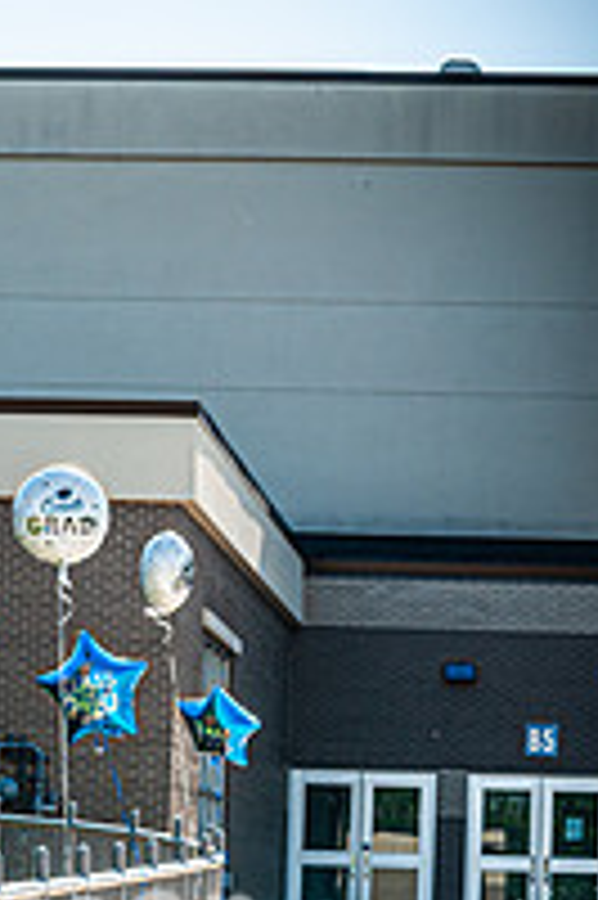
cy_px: 806
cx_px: 38
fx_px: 4218
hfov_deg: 8.1
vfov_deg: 12.1
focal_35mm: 169
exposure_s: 1/320
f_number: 9
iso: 200
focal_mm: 50
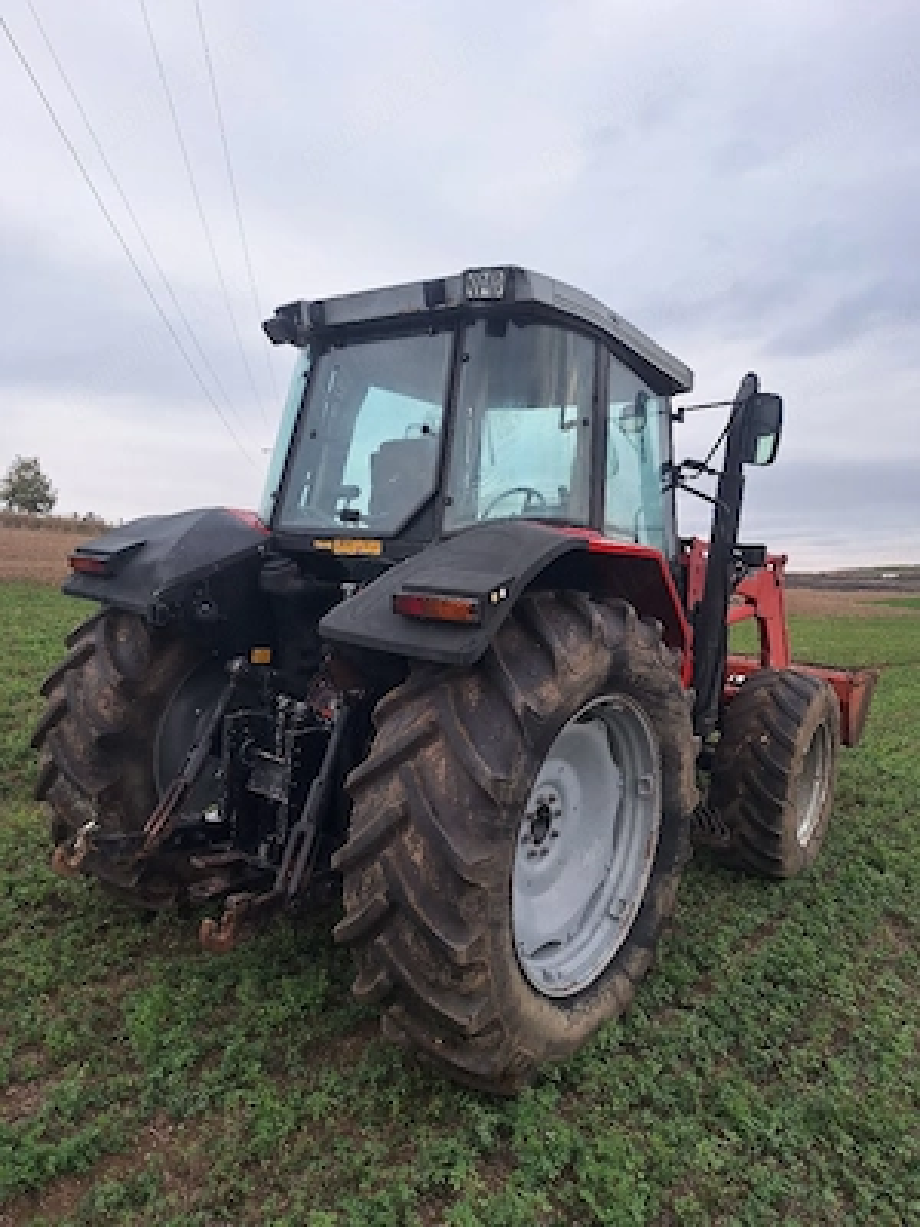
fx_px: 815
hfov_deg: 58.9
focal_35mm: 23
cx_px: 460
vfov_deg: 73.9
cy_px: 614
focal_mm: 5.54
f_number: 1.8
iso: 40
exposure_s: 1/667
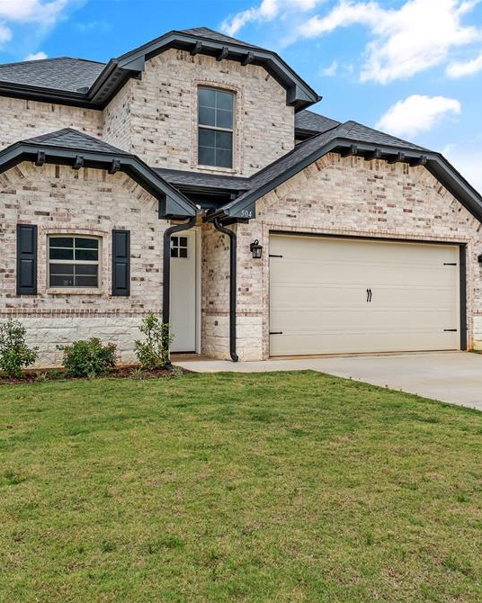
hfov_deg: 44.5
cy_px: 306
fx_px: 588
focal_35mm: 33
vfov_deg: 54.2
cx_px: 229
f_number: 8
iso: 800
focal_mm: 23
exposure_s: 1/2000
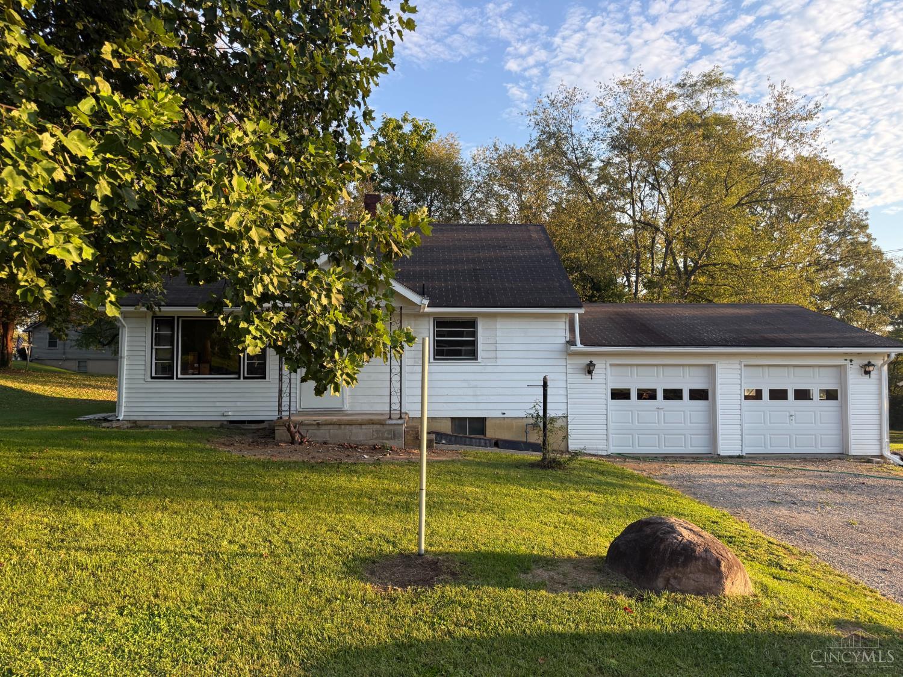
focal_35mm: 24
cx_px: 452
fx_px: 626
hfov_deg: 71.6
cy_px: 338
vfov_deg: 56.8
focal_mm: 6.76
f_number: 1.78
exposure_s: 1/702
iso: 100
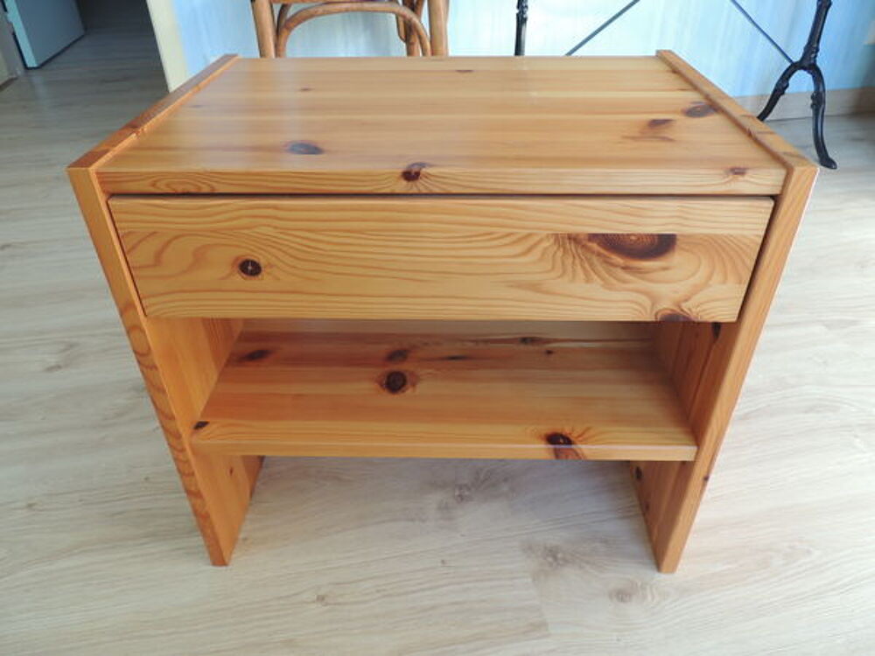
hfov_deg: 71.6
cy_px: 328
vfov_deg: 56.8
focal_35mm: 24
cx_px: 438
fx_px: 607
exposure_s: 1/30
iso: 100
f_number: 3
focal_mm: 4.3
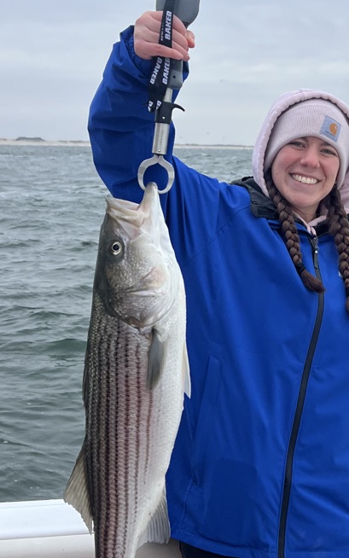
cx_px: 284
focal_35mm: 59
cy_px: 250
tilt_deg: -4.4
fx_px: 897
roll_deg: -0.1
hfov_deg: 21.7
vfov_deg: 34.5
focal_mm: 5.7
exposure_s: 1/965
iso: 50
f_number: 1.5
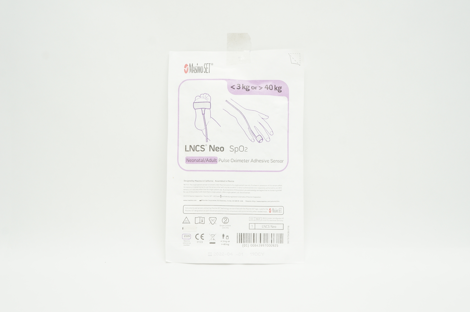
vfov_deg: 32.9
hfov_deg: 48.0
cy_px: 156
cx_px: 235
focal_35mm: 40
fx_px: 528
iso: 400
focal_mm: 27
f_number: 9
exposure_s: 1/25
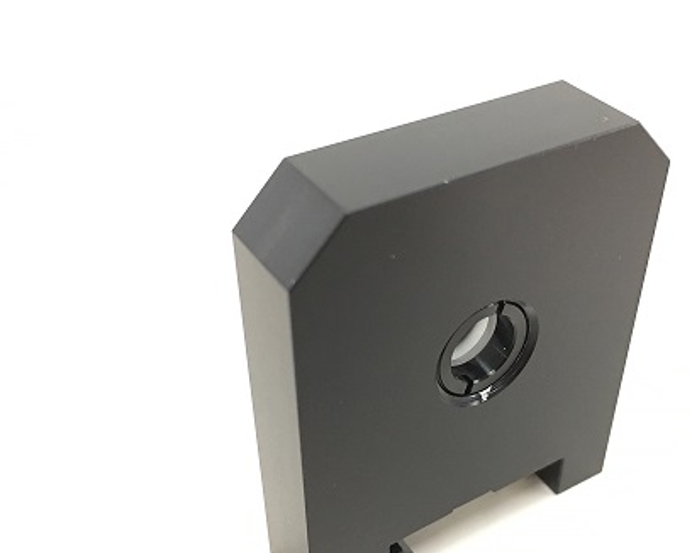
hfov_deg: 43.7
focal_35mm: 42
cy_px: 351
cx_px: 403
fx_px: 860
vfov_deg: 35.4
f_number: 2.2
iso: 100
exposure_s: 1/17
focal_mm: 4.15
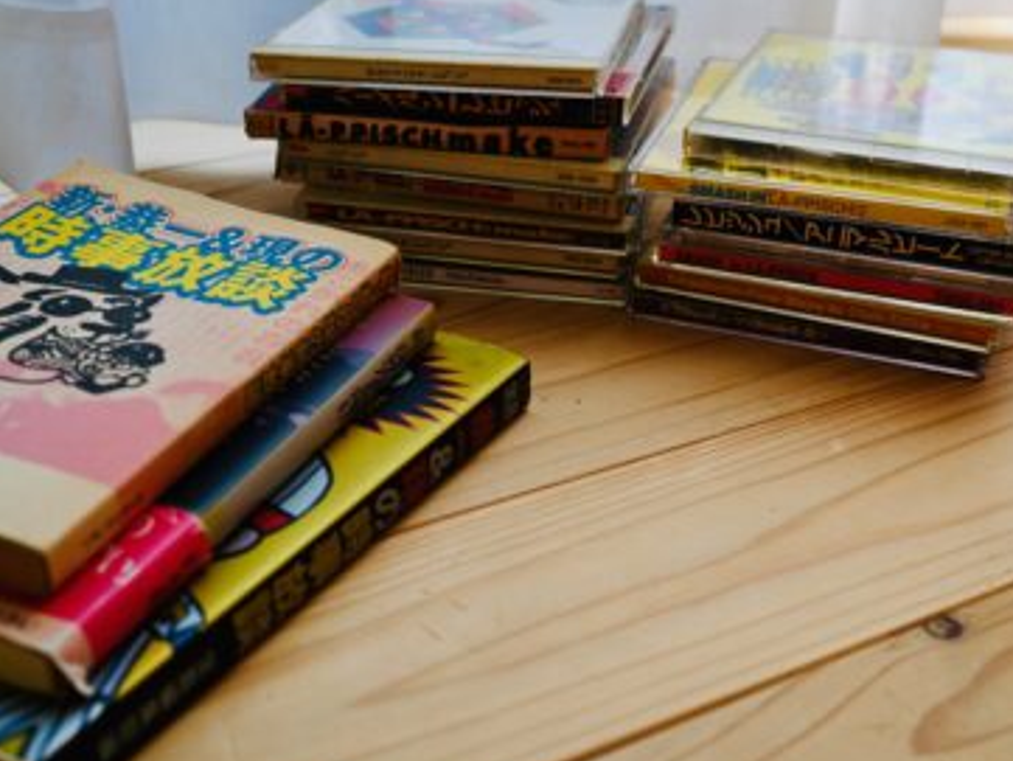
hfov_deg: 40.4
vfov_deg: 30.9
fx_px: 1376
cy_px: 382
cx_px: 452
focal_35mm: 47
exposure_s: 1/250
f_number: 4
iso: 200
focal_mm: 28
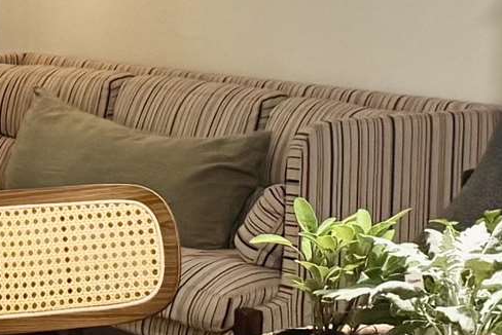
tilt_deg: -9.9
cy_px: 262
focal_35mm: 157
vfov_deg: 8.7
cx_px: -130
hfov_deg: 12.7
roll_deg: -0.1
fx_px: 2190
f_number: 1.78
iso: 320
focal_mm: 6.76
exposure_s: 1/60
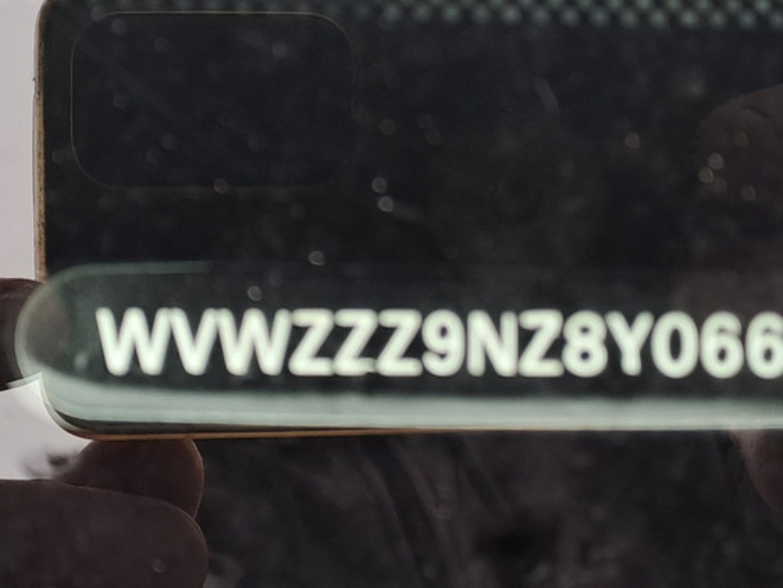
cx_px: 286
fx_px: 1607
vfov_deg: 20.6
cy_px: 154
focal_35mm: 71
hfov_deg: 27.3
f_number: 1.8
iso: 50
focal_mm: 4.65
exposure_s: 1/100
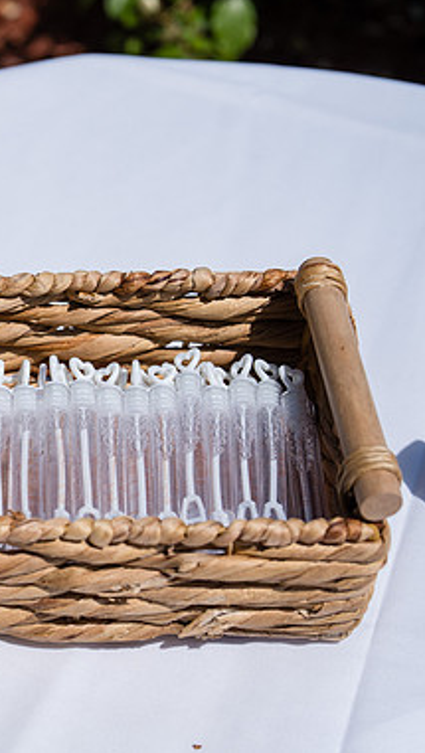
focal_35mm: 83
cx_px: -56
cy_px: 377
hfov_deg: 14.2
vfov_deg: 25.6
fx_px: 1659
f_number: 4
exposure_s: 1/6400
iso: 200
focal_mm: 50
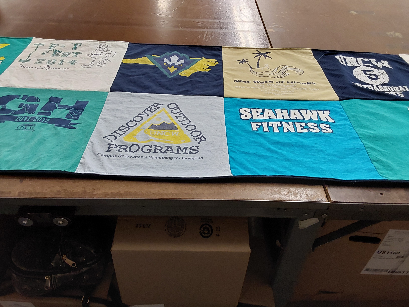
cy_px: 154
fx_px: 331
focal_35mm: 28
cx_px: 204
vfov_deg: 49.7
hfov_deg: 63.4
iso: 125
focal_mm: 2.91
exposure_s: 1/60
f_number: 1.9
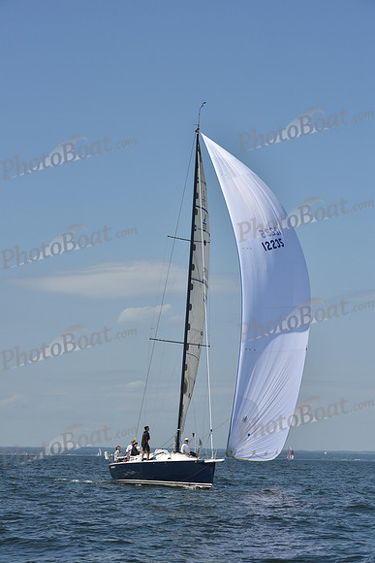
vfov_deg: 20.4
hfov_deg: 13.7
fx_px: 1561
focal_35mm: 100
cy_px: 282
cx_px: 188
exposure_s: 1/1250
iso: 250
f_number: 9
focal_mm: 100
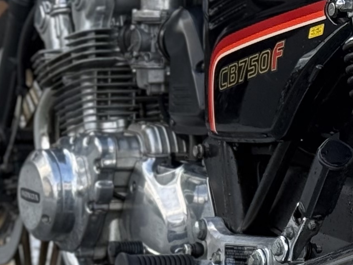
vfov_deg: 6.5
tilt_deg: -4.0
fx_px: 2336
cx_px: 190
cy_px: 150
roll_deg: -0.3
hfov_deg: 8.6
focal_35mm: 229
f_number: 1.78
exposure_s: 1/719
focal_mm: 6.76
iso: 80
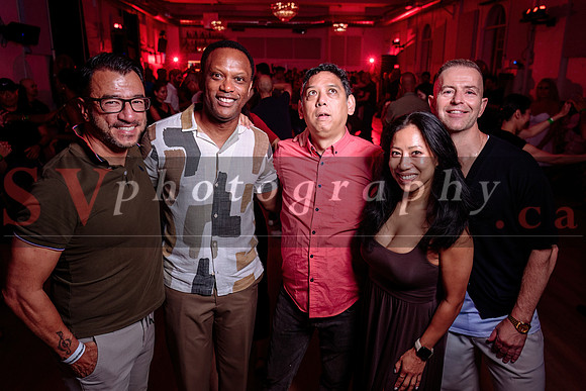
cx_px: 309
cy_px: 185
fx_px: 461
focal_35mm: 28
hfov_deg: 64.8
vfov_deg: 45.9
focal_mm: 26
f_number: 3.2
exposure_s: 1/80
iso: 800
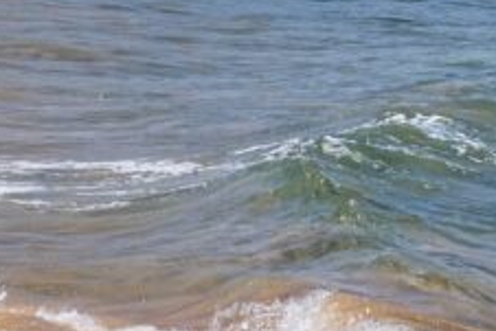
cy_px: -194
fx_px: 3433
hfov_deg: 8.2
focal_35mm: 249
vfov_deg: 5.5
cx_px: -151
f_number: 9
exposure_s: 1/1000
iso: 320
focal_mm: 36.5
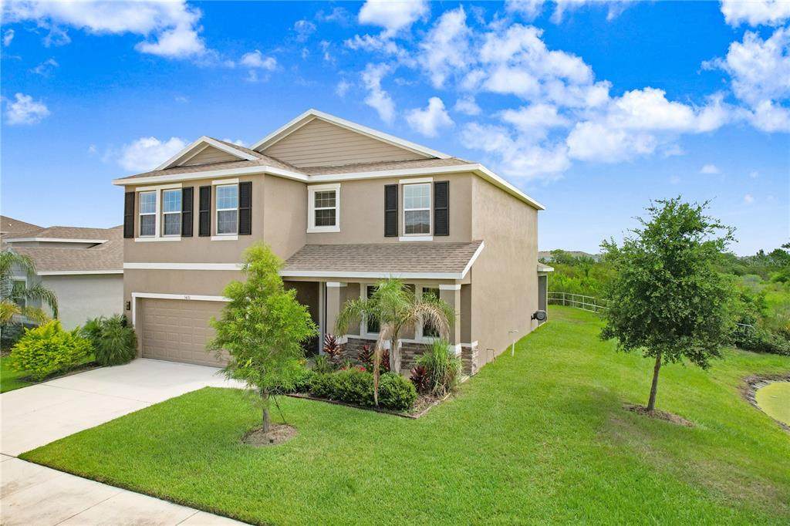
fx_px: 483
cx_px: 395
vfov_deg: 57.2
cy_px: 263
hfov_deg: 78.6
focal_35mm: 22
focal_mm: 8.38
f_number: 2.8
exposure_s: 1/800
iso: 200
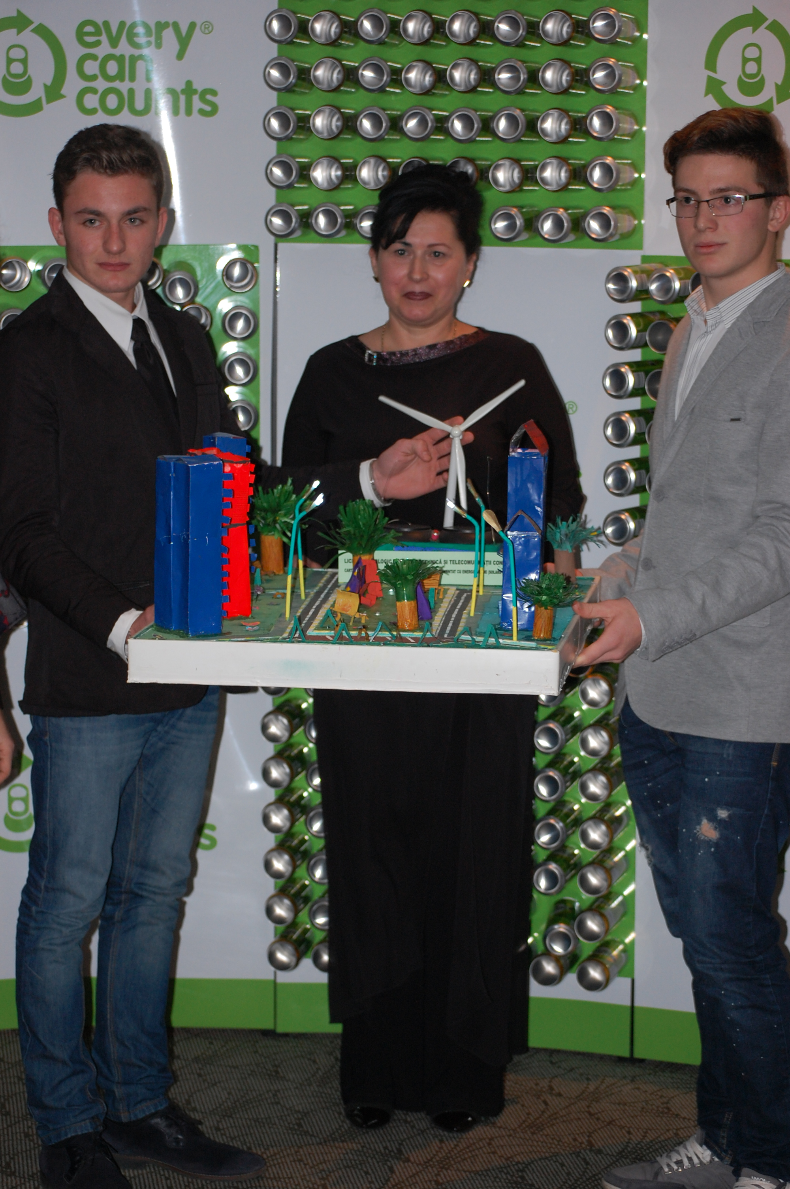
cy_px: 594
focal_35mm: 82
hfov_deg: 16.5
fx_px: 2720
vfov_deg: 24.6
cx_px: 395
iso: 400
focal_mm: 55
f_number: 4
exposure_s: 1/60
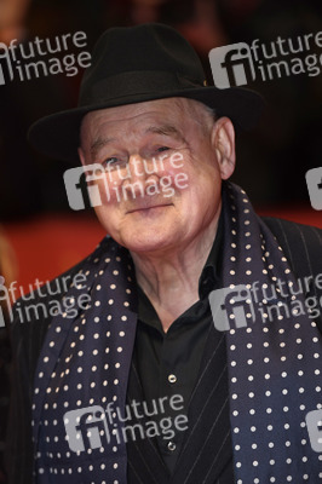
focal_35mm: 185
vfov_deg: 11.1
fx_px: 2486
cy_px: 242
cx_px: 161
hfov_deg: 7.4
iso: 800
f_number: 3.5
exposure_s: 1/400
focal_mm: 185
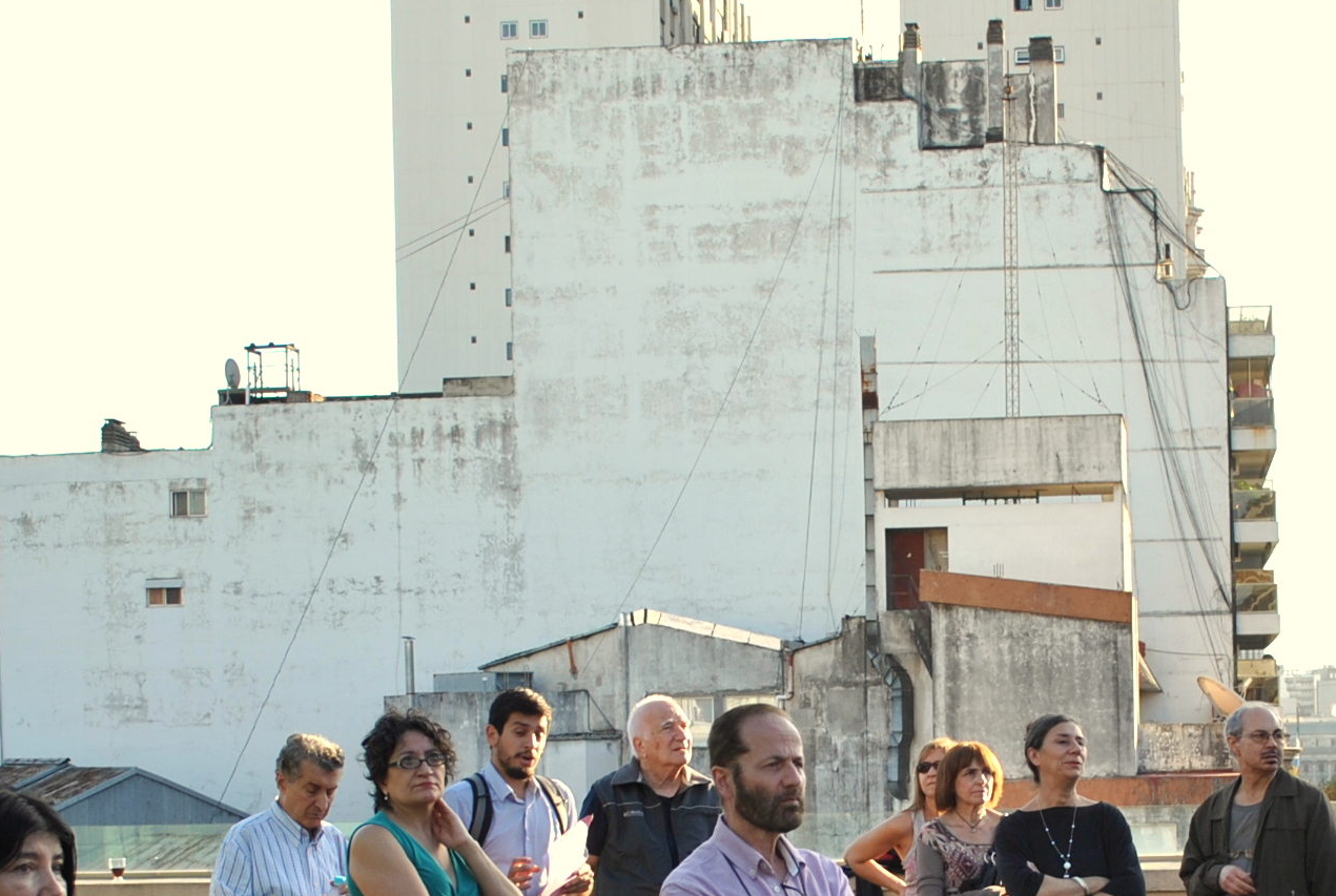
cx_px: 871
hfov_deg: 24.6
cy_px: 828
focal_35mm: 82
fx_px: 3049
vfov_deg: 16.5
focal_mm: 24
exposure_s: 1/125
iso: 100
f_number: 5.6
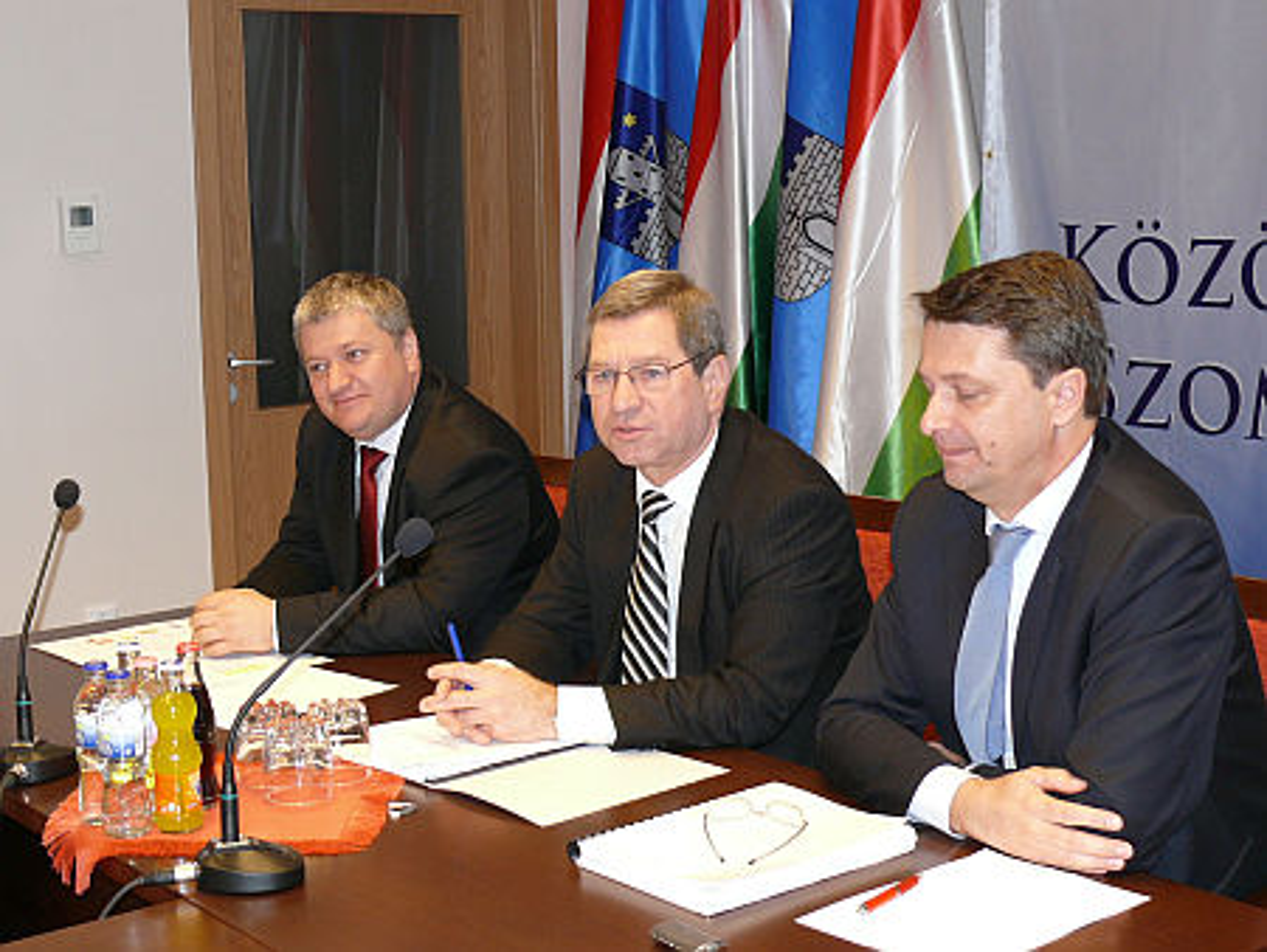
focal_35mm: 57
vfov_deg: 25.7
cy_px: 476
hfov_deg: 33.8
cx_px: 634
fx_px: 2087
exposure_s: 1/30
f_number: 3.2
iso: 125
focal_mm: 9.9
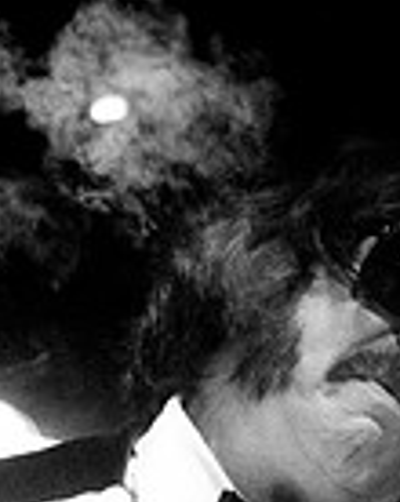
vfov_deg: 6.8
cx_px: 367
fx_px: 4212
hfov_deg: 5.4
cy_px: 537
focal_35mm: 284
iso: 640
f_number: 2.8
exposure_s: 1/400
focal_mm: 48
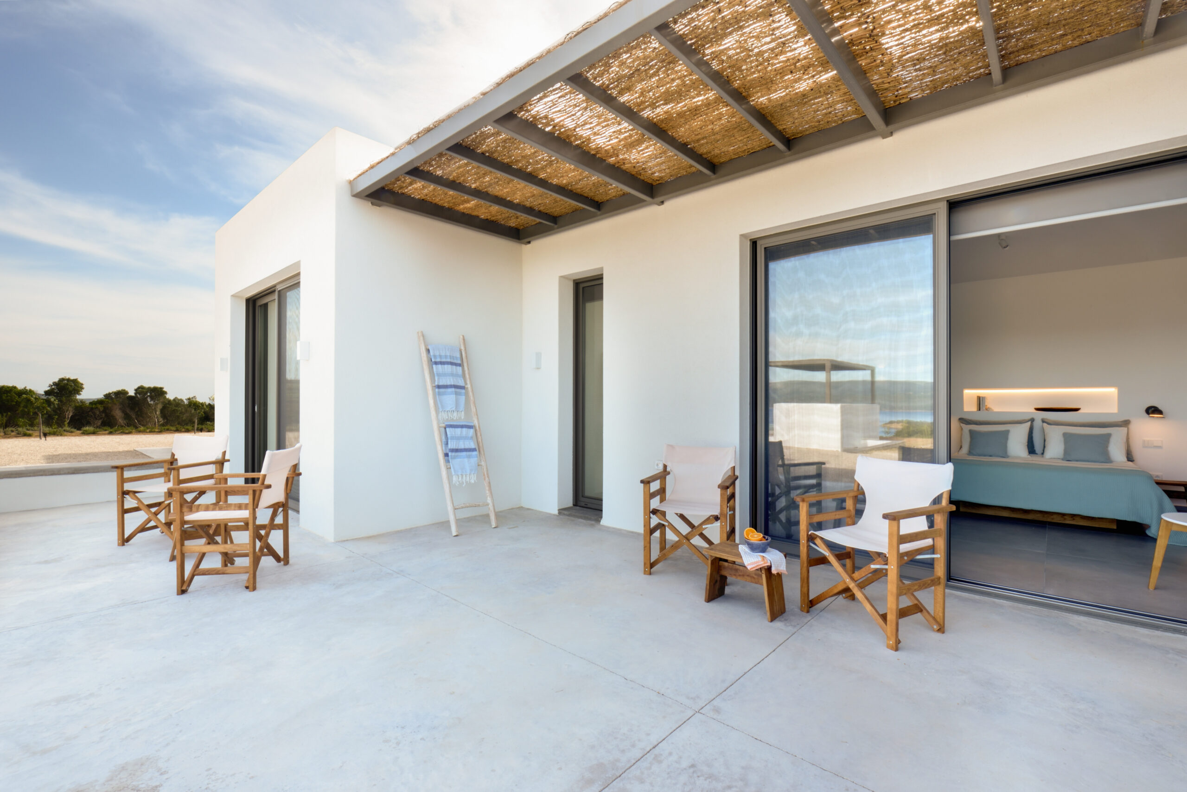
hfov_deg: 96.7
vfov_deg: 73.8
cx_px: 594
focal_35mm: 16
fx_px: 528
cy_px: 396
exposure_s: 1/8
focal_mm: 16
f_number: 11
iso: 200
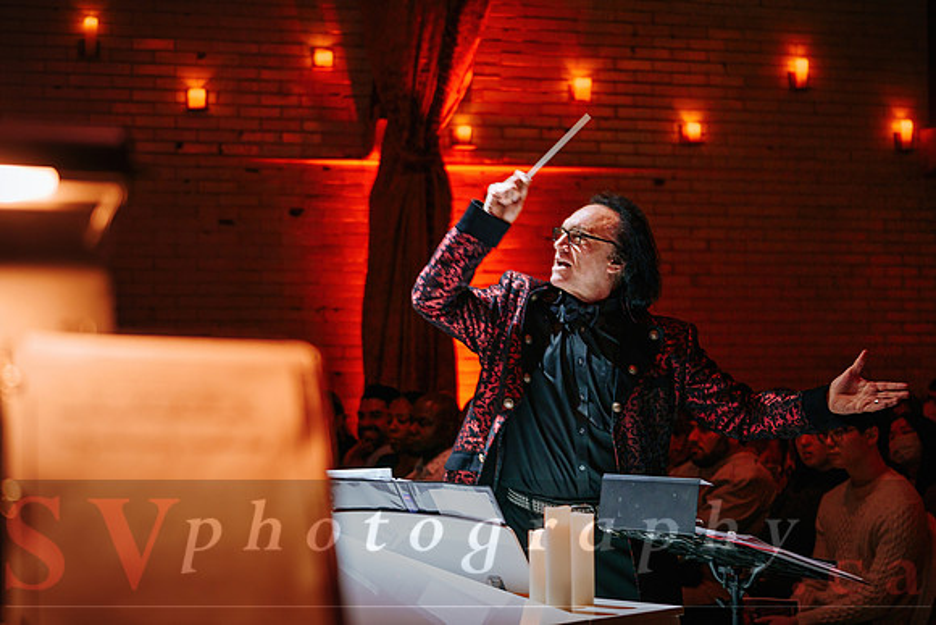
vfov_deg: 18.3
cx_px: 499
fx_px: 1942
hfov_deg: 27.1
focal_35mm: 75
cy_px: 292
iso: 1000
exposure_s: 1/160
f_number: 2.8
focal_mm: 70
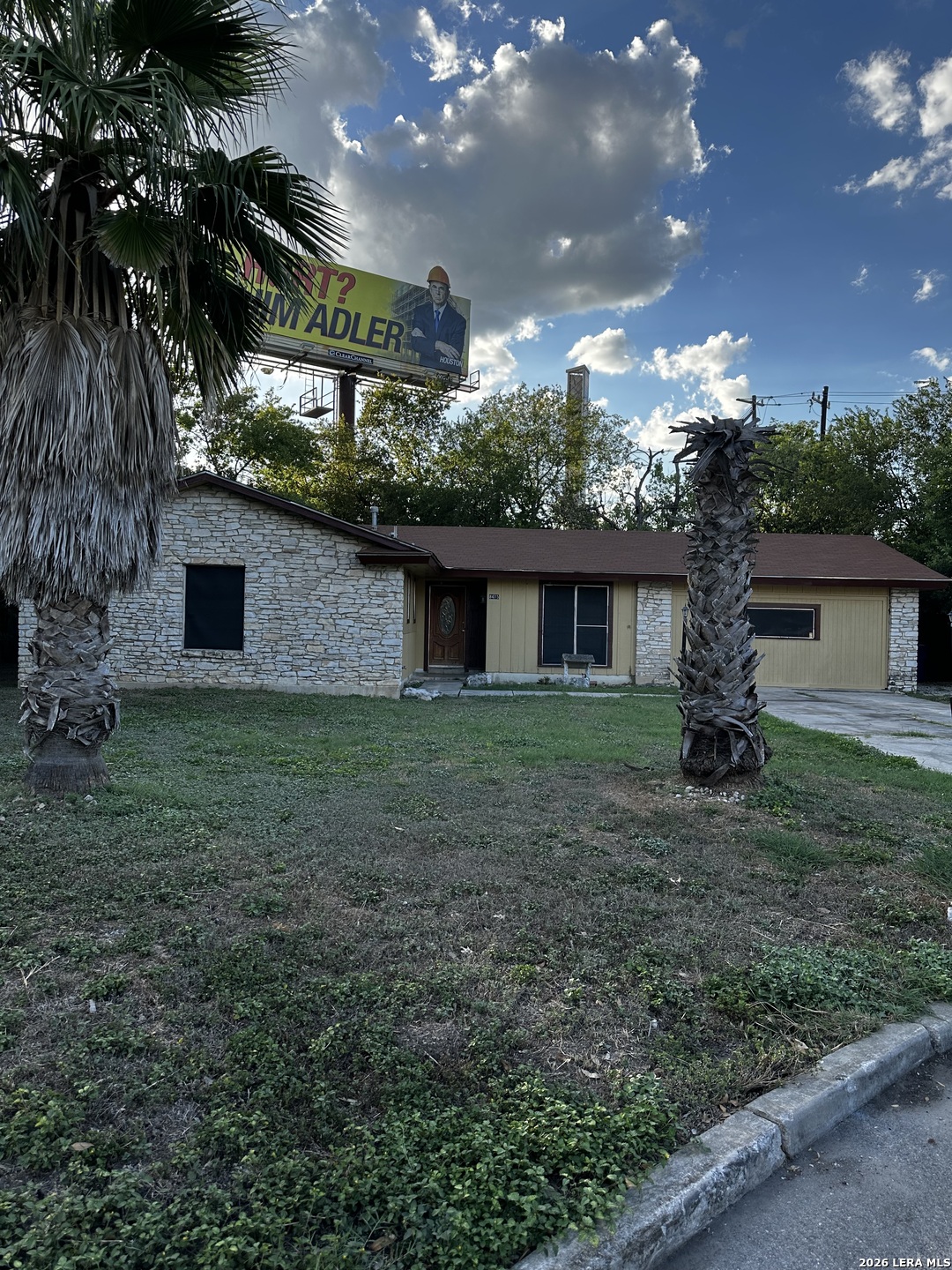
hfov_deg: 56.8
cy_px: 635
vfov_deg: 71.6
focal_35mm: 24
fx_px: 880
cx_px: 476
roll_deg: -3.5
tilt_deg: -2.0
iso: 80
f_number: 1.78
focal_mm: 6.86
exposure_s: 1/1289
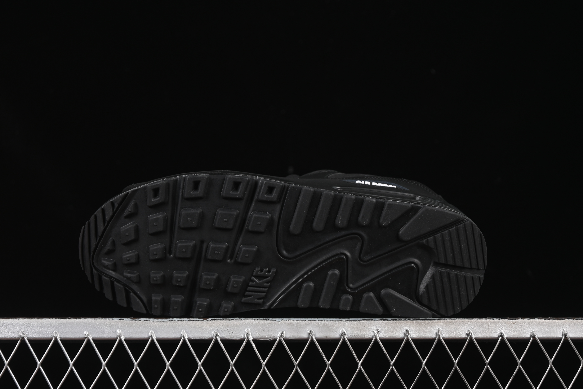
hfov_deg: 27.0
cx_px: 292
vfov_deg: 18.2
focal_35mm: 75
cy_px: 194
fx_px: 1214
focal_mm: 50
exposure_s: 1/50
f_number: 6.3
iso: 160
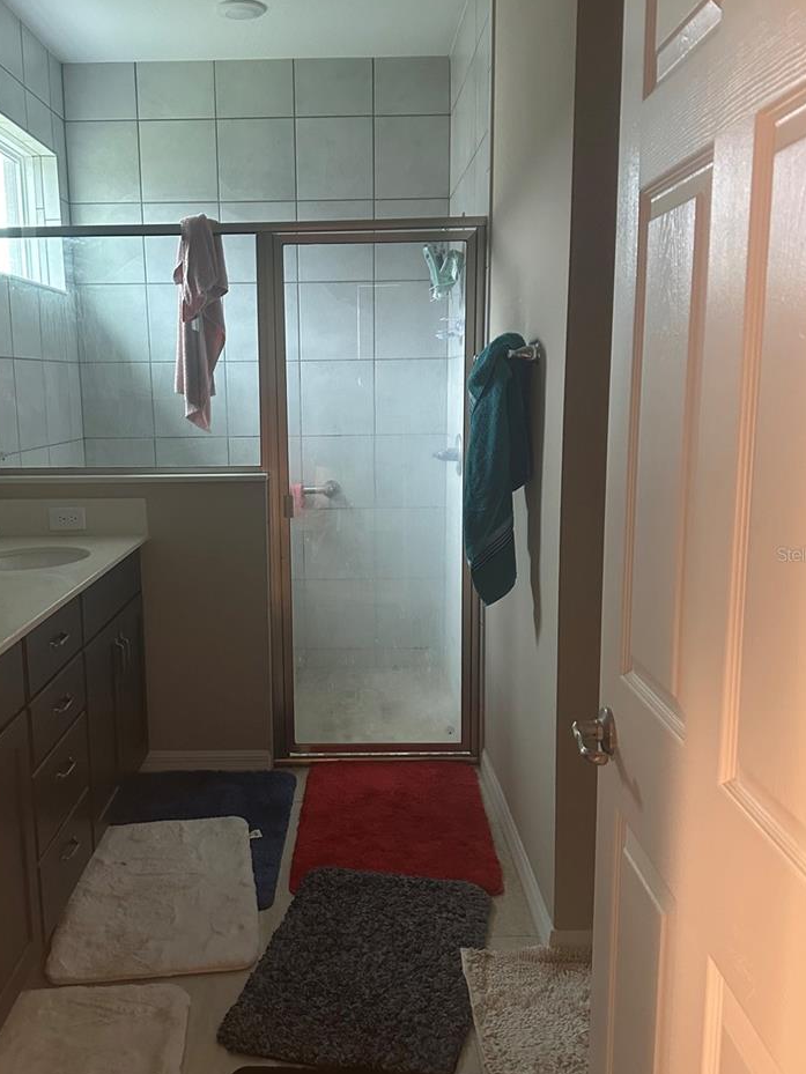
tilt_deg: -8.1
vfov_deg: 58.3
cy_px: 554
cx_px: 339
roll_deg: +0.5
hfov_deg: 45.3
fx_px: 962
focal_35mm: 31
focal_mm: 6.86
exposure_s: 1/40
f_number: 1.78
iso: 640
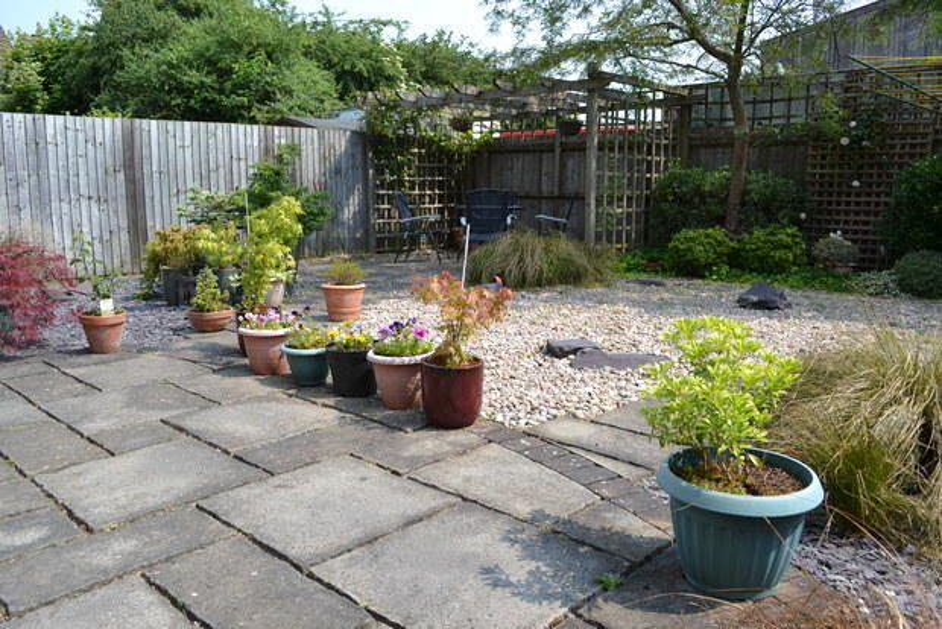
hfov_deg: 67.4
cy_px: 314
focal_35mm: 27
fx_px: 707
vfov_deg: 48.0
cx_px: 471
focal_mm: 18
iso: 100
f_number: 7.1
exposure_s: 1/200
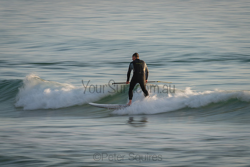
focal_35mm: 634
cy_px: 64
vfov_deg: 2.2
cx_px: 129
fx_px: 4405
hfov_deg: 3.3
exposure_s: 1/15
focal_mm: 500
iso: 64
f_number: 14
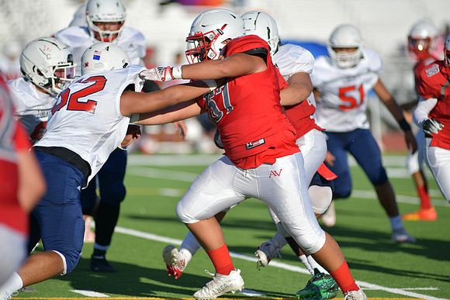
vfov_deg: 4.6
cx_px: 225
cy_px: 150
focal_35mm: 300
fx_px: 3751
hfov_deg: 6.9
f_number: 3.5
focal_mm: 300
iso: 80
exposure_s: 1/2000
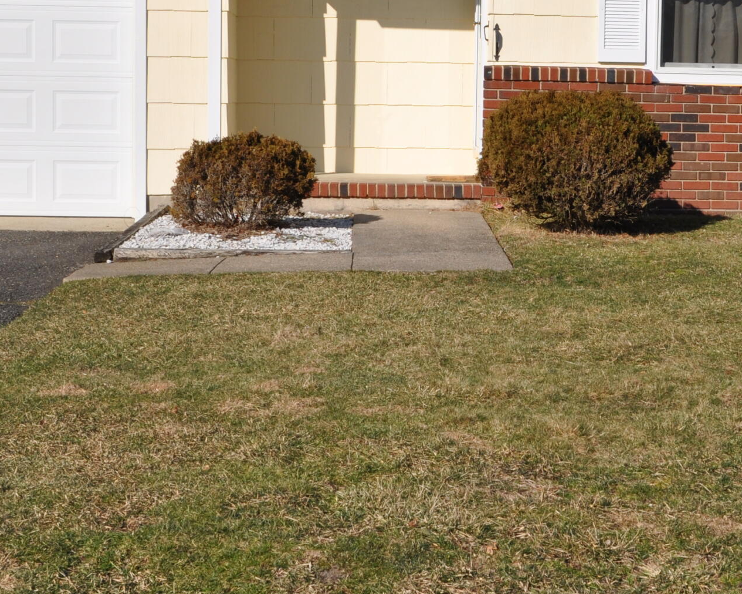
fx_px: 1757
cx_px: 513
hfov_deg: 23.7
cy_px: 227
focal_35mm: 80
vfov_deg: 19.1
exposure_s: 1/500
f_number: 11
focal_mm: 24
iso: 200
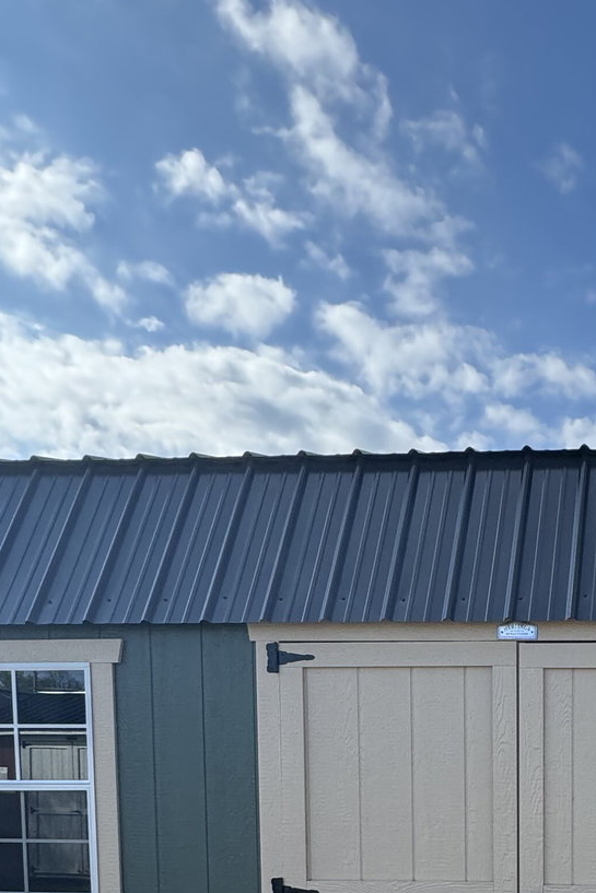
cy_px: 872
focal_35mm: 38
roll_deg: +0.9
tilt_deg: -5.1
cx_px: 609
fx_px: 943
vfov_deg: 44.1
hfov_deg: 32.1
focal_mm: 2.22
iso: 50
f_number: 2.2
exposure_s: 1/840
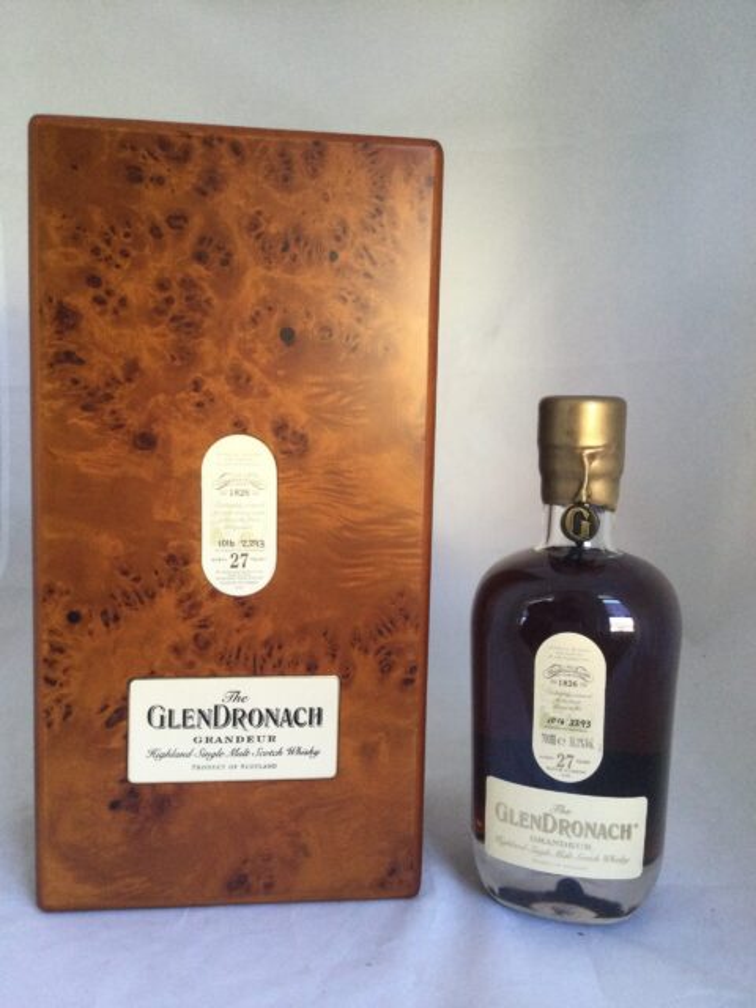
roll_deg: +0.1
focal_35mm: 31
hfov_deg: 45.4
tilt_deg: -5.2
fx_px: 903
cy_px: 504
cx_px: 378
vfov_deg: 58.4
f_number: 2.4
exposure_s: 1/33
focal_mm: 3.3
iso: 125
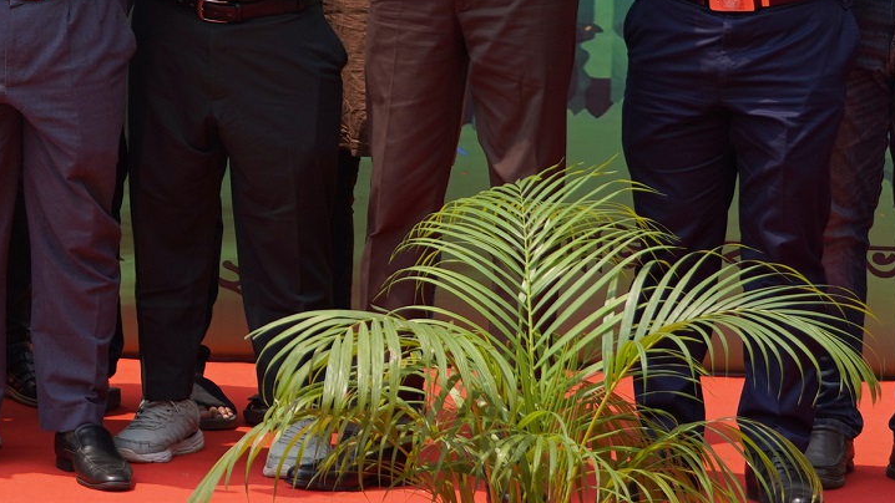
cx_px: -248
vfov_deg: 9.5
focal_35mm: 124
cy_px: -289
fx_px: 2943
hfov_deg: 16.4
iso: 100
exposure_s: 1/800
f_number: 4.5
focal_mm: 36
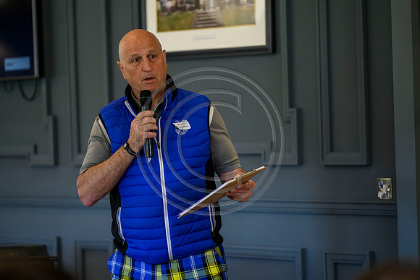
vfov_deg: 7.4
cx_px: 210
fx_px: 2159
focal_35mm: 185
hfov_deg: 11.1
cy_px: 140
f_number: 2.8
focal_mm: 185
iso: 4000
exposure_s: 1/400
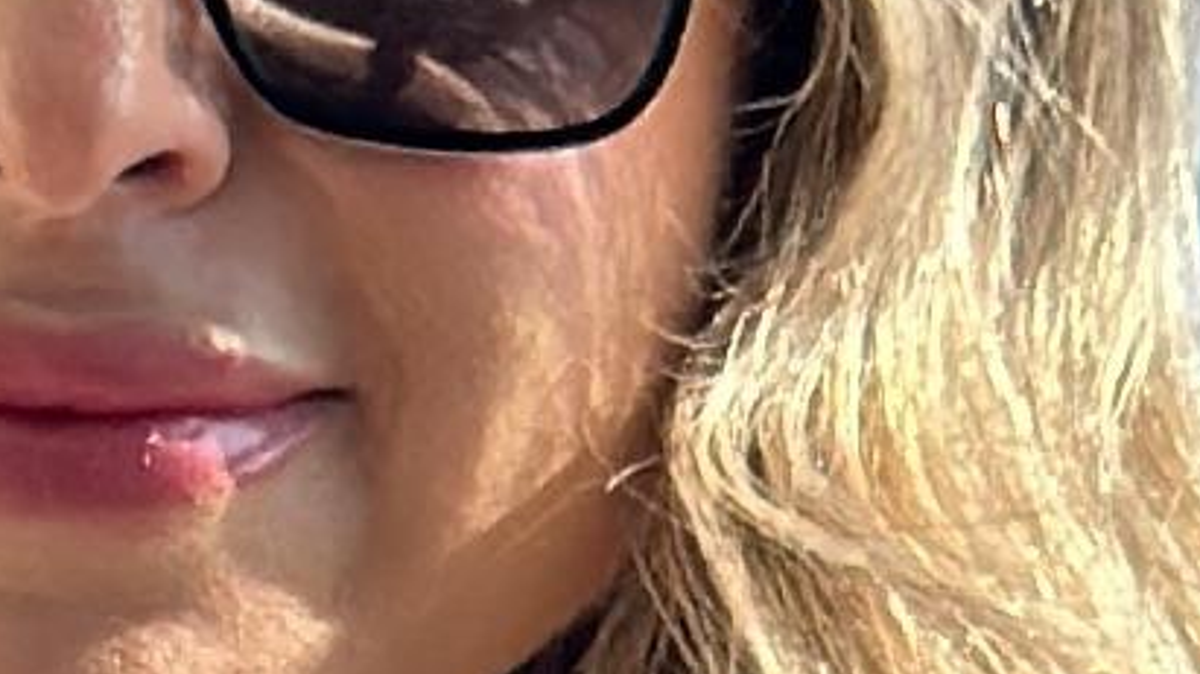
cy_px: 3743
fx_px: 16320
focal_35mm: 513
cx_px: 193
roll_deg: -2.3
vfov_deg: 2.3
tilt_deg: -6.1
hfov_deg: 4.2
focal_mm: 6.86
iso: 100
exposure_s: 1/2890
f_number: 1.78
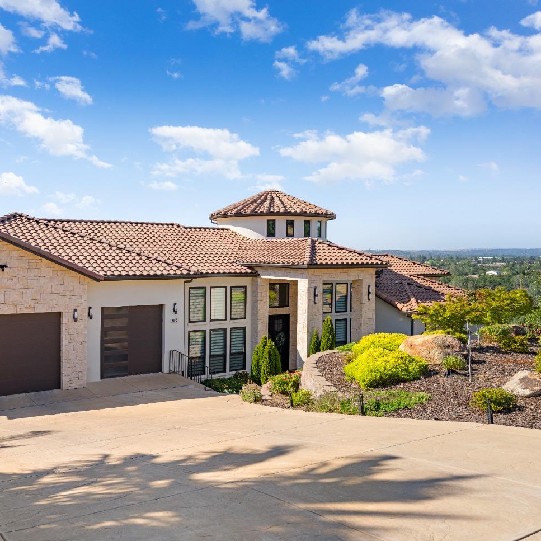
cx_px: 180
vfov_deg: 55.6
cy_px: 270
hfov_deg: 54.5
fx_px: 513
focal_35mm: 29
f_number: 7.1
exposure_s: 1/160
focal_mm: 22
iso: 250
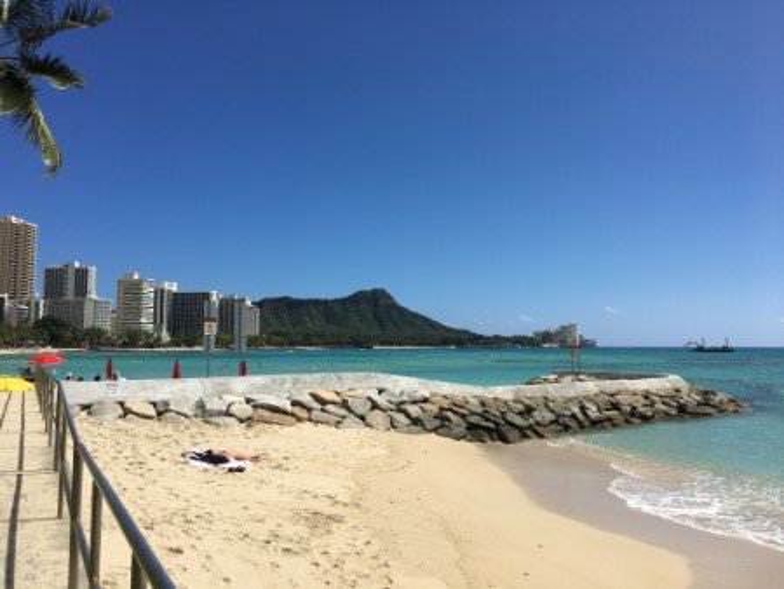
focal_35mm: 29
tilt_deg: +3.1
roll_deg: -0.7
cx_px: 392
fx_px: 657
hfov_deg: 61.6
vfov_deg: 48.3
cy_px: 294
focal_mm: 4.15
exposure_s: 1/3497
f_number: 2.2
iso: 25
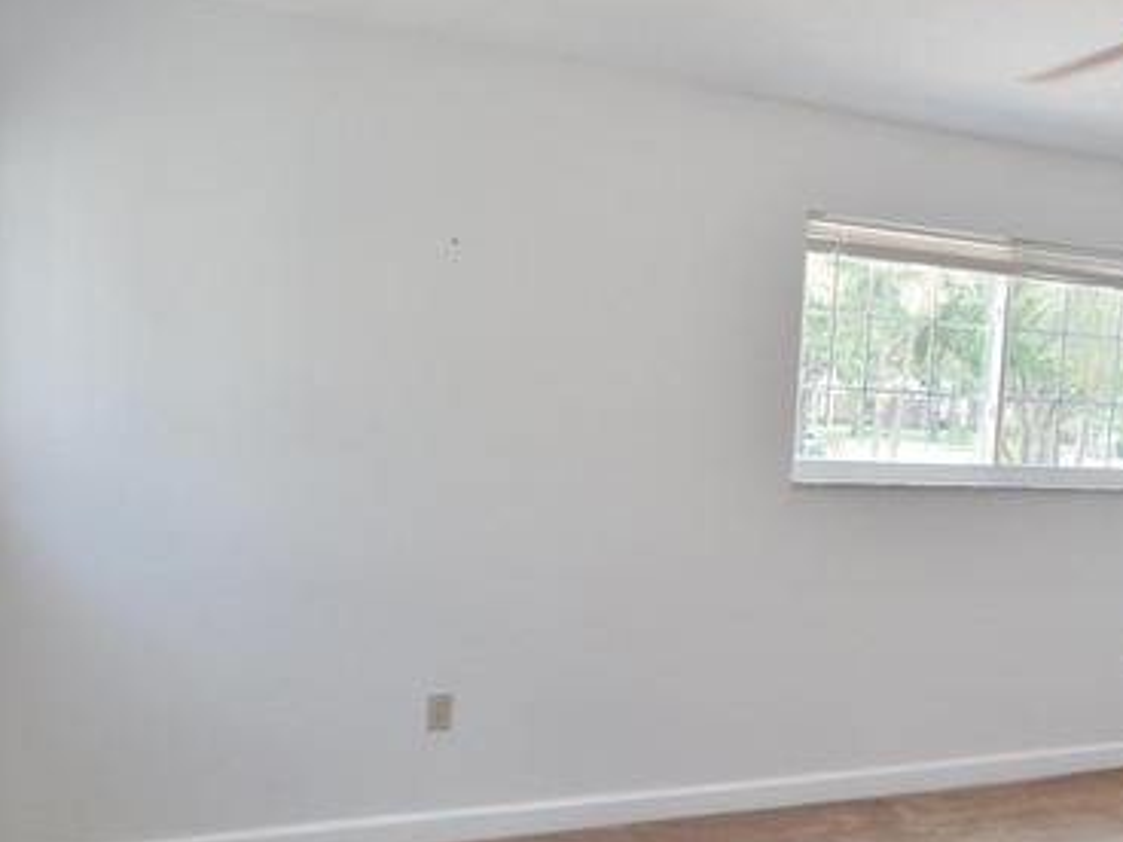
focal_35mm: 40
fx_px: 1298
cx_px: 827
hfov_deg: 45.4
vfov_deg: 35.8
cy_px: 506
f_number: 3
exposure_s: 1/100
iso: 125
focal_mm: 4
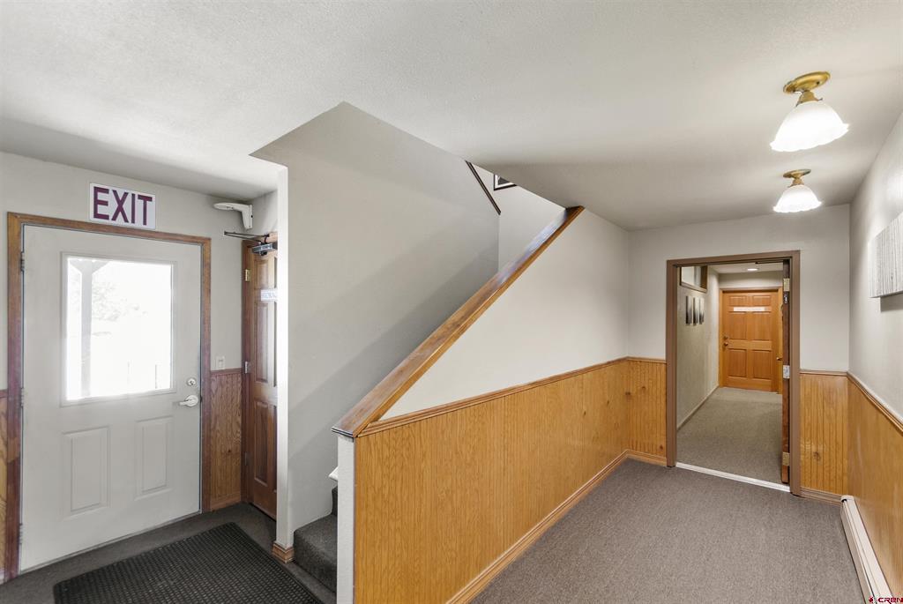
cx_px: 452
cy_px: 302
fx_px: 377
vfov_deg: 77.5
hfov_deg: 100.3
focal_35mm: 15
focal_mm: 10
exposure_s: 3
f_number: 8
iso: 100
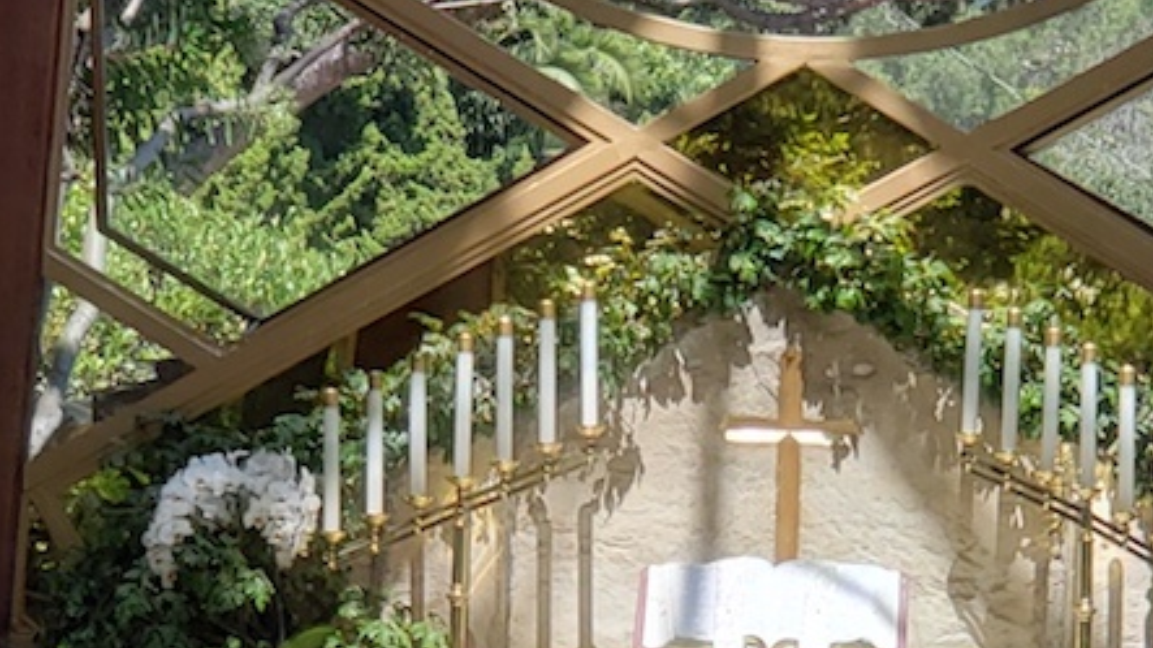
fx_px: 3913
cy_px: 906
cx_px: 666
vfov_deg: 9.3
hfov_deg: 16.8
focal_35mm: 128
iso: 32
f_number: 2.4
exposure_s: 1/347
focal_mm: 6
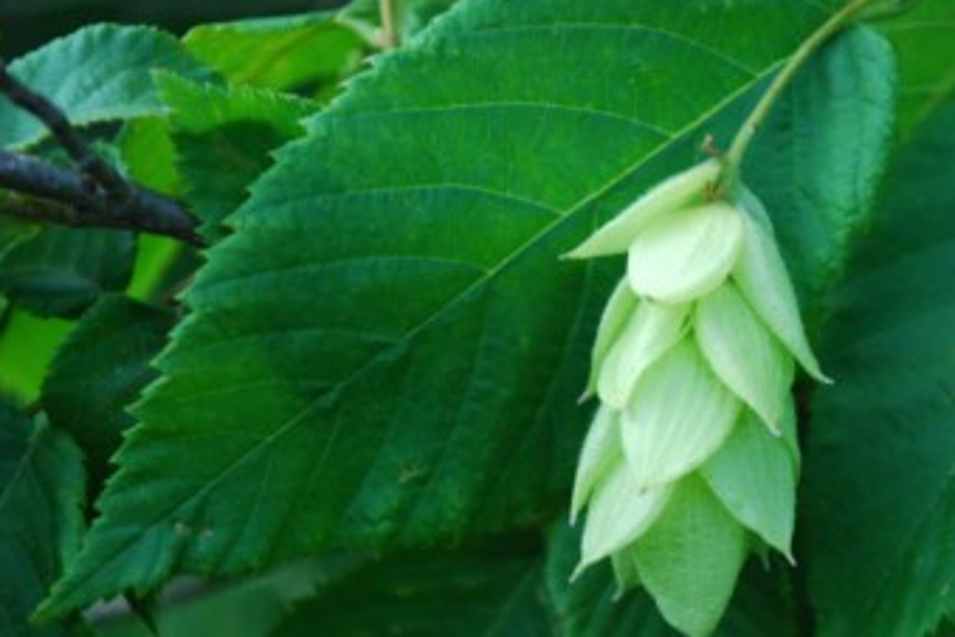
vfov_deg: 14.0
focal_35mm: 98
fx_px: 2589
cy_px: 364
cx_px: 532
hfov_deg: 20.9
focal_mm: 55
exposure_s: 1/60
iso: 400
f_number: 5.6
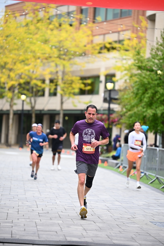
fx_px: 922
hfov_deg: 10.2
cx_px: 82
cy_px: 123
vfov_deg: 15.2
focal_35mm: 135
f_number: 2.8
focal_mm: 135
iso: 640
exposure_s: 1/2000
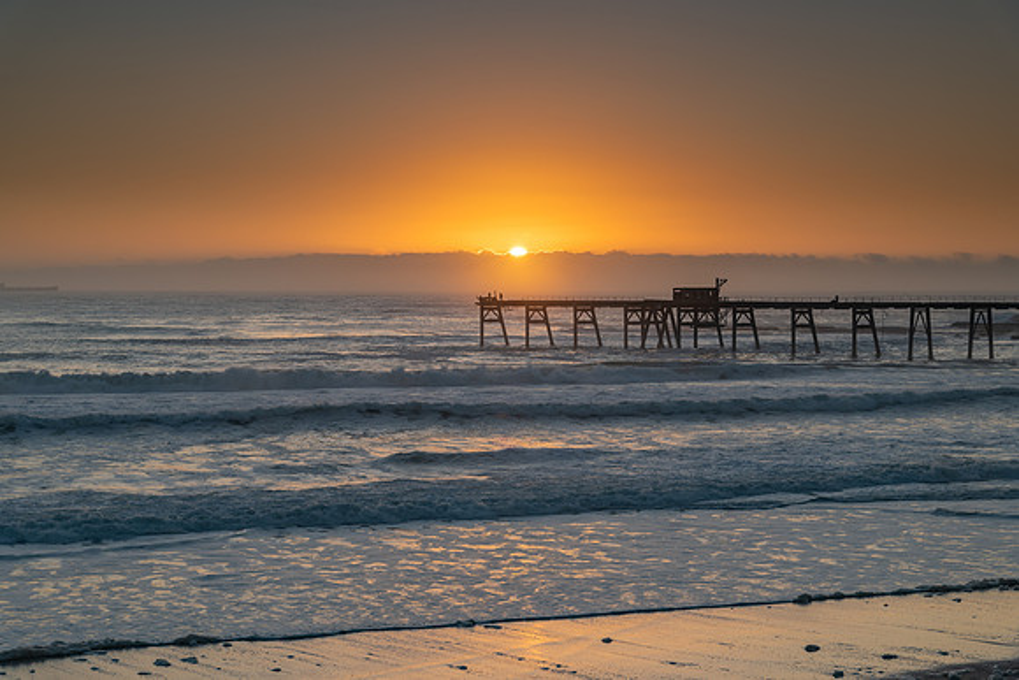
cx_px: 510
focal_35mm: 66
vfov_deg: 20.7
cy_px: 340
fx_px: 1858
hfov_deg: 30.7
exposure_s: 1/30
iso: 64
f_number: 9
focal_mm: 65
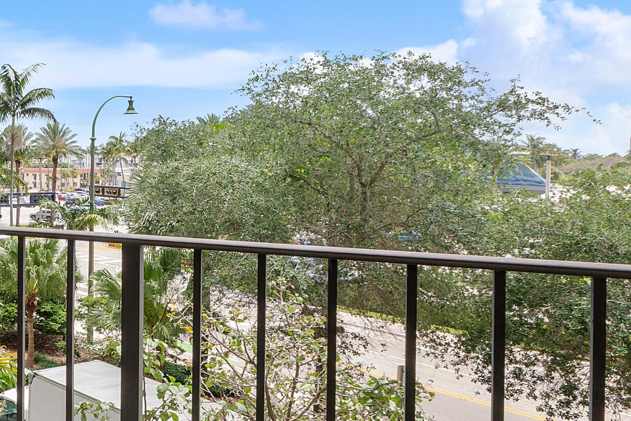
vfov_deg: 36.6
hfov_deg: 39.1
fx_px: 631
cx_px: -122
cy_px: 157
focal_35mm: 36
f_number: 9
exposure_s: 1/500
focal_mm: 10
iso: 320
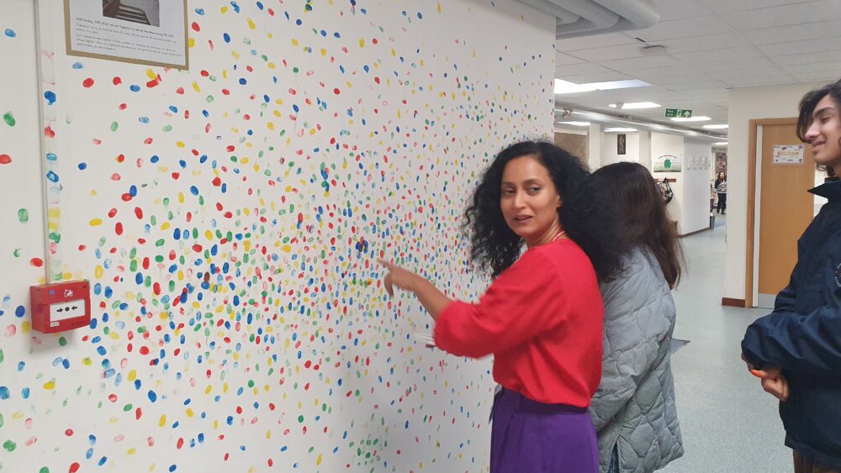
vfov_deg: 40.2
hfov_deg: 66.1
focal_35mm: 29
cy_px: 215
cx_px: 423
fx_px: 647
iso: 320
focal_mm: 4.32
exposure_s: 1/50
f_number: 2.4
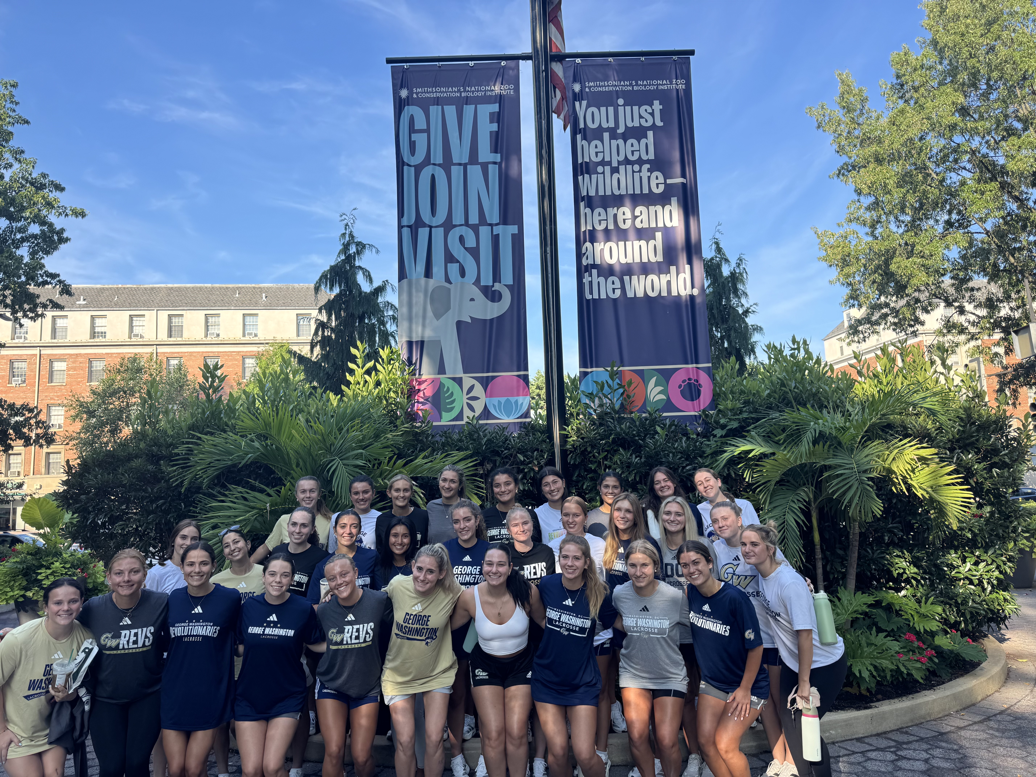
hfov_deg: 71.6
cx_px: 518
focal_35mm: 24
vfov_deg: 56.8
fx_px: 718
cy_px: 388
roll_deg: +2.1
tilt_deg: +7.6
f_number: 1.78
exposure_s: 1/700
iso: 80
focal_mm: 6.76
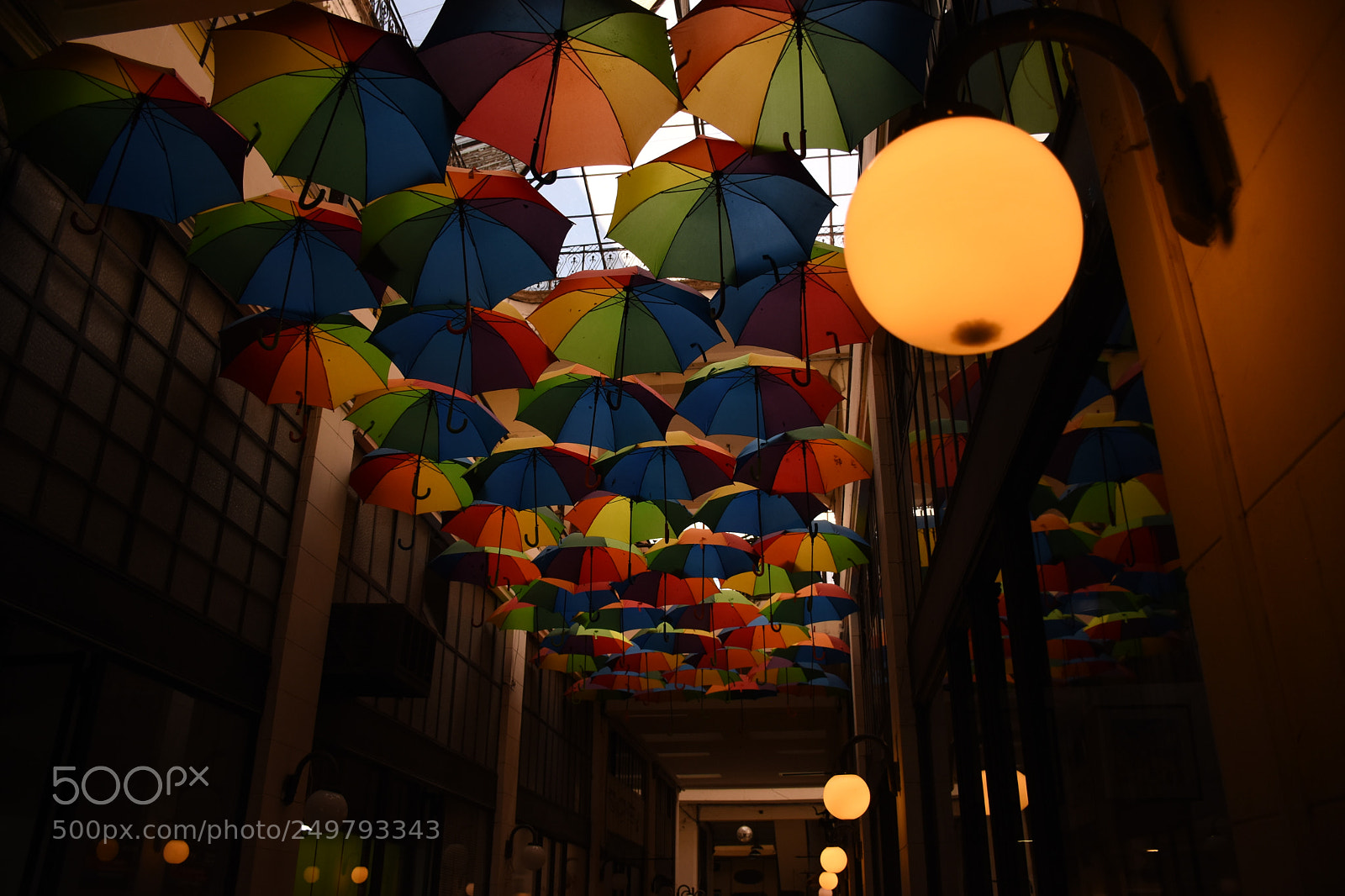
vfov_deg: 47.9
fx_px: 1008
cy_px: 448
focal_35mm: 27
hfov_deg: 67.4
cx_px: 672
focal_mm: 18
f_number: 3.5
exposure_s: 1/800
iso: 320
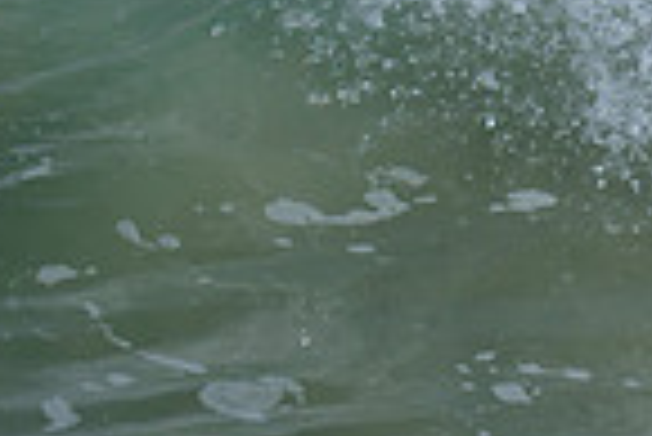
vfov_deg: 0.3
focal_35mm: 4397
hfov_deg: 0.5
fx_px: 79713
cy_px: 77
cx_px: 1079
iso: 220
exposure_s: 1/2000
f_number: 6.3
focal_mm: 800
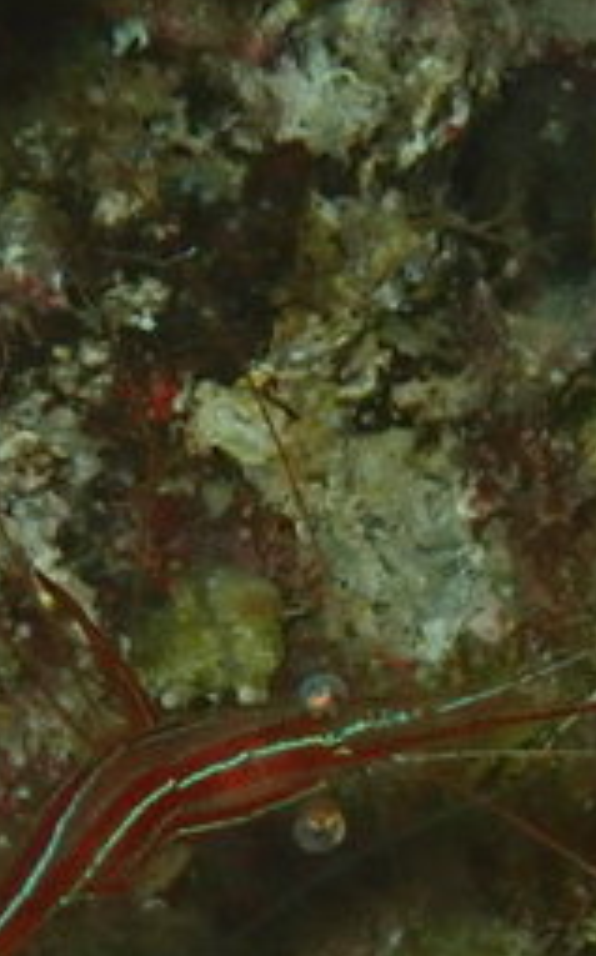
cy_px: 945
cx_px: 341
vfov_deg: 5.0
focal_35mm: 419
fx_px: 10908
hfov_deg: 3.1
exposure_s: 1/200
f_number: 6.3
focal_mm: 18
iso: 500
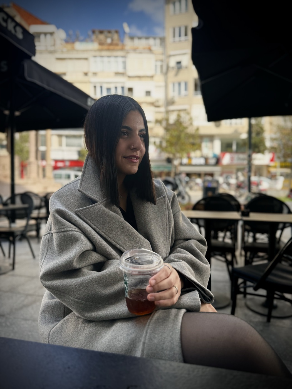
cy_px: 194
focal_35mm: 24
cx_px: 146
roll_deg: +0.0
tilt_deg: -1.9
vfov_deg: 71.6
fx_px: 270
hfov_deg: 56.8
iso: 80
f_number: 1.78
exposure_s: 1/518
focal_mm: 6.86
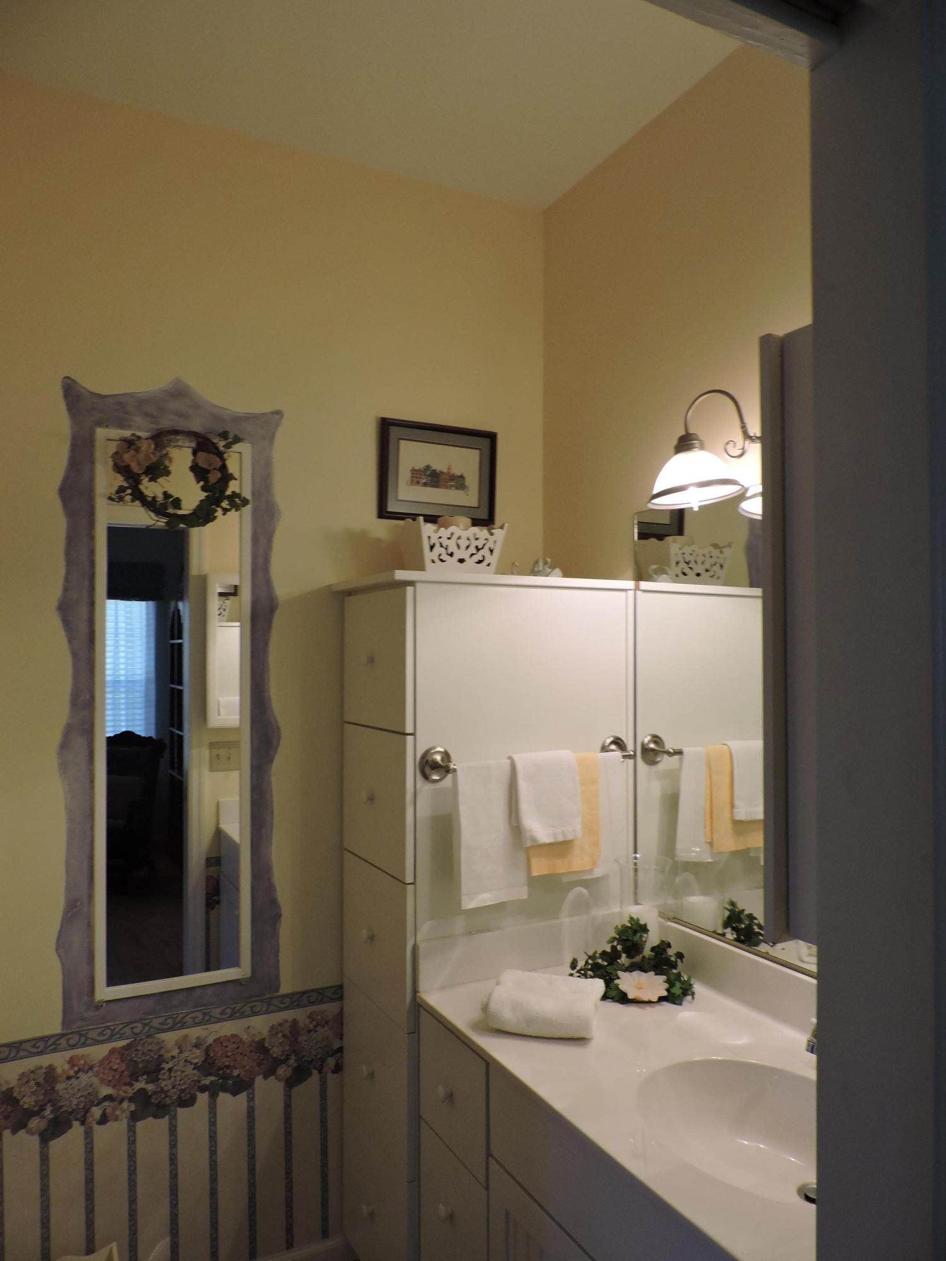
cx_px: 473
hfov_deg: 56.8
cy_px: 630
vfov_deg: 71.6
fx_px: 875
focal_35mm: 24
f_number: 3
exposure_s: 1/30
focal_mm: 4.3
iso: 200
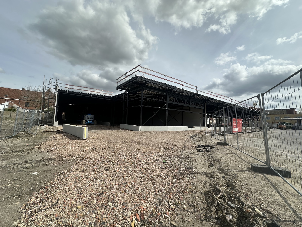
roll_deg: -2.4
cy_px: 114
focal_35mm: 14
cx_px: 151
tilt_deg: +2.9
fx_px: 122
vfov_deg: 85.7
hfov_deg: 102.1
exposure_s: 1/2817
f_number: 2.2
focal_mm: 2.22
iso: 50
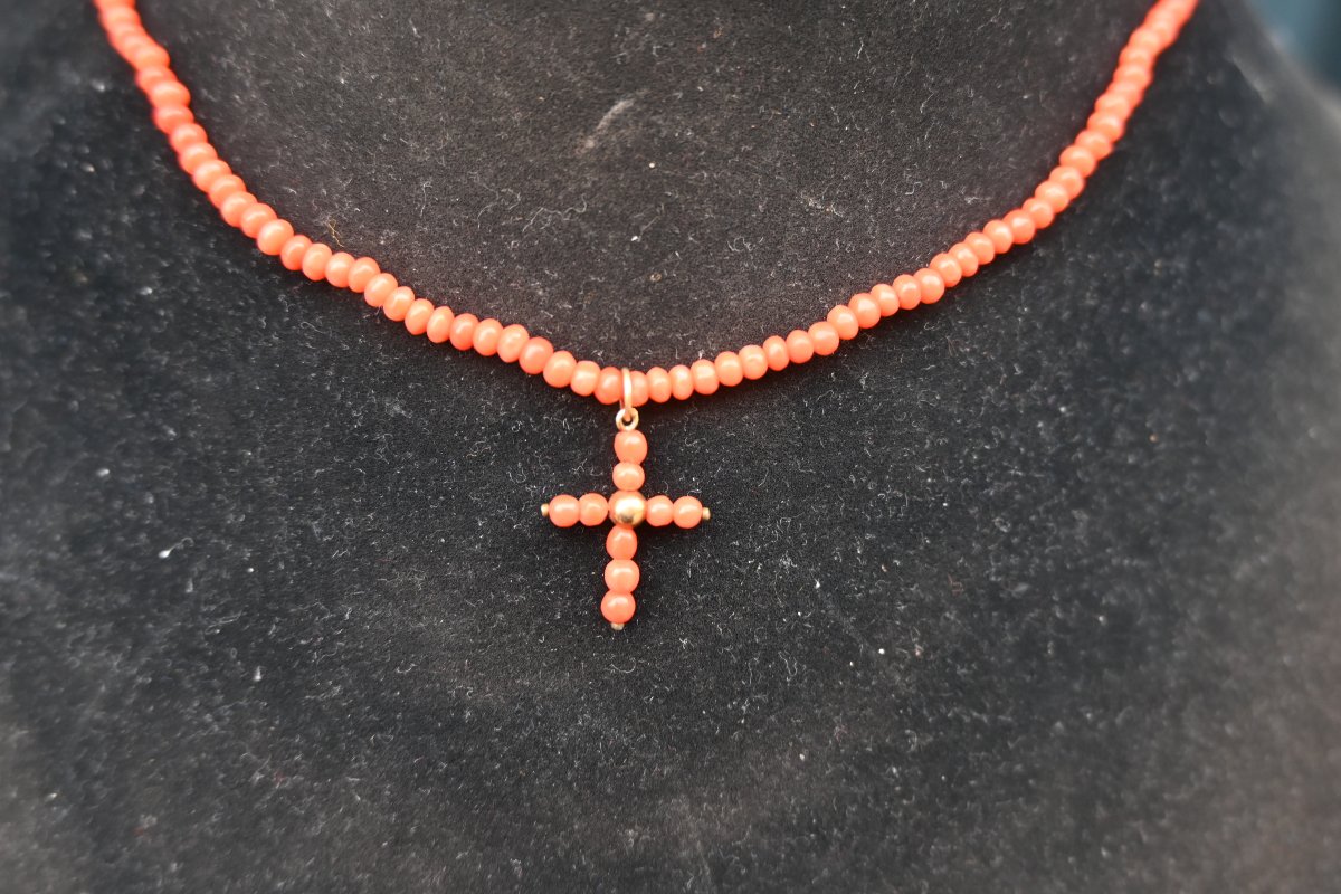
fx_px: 1481
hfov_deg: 48.7
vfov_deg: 33.6
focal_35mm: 40
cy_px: 447
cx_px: 670
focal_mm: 26.5
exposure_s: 1/160
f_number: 3.8
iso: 400
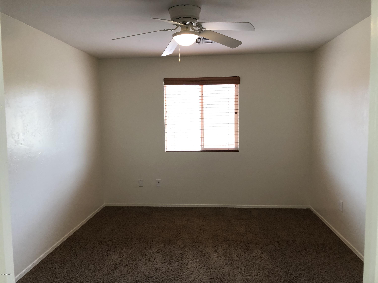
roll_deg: -0.6
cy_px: 142
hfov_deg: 63.4
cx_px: 189
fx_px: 306
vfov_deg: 49.7
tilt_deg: -5.1
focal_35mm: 28
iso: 40
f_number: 1.8
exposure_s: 1/30
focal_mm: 3.99
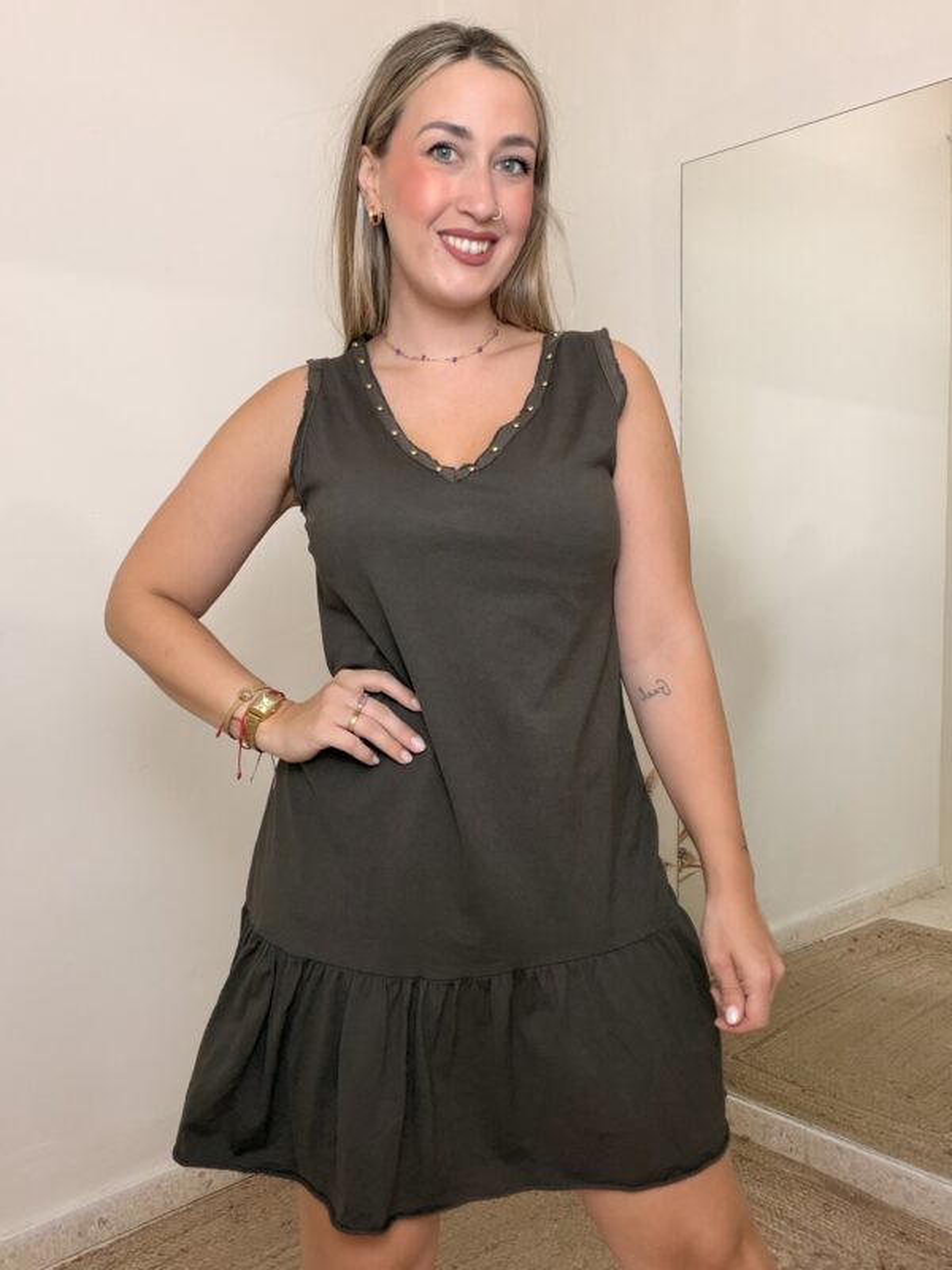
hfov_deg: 46.8
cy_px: 635
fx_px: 1100
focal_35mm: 30
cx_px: 476
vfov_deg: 60.0
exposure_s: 1/50
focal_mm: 2.71
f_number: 1.9
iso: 100
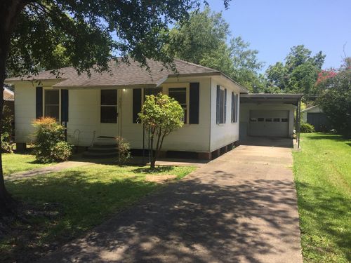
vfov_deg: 48.2
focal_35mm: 29
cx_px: 176
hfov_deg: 61.7
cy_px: 132
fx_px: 294
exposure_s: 1/964
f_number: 2.2
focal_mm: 4.15
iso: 32
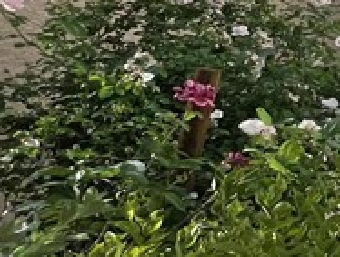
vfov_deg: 20.3
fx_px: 699
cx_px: 893
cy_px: 15
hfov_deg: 13.6
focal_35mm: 71
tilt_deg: +13.7
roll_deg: +0.1
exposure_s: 1/547
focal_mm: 1.57
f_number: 1.8
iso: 32
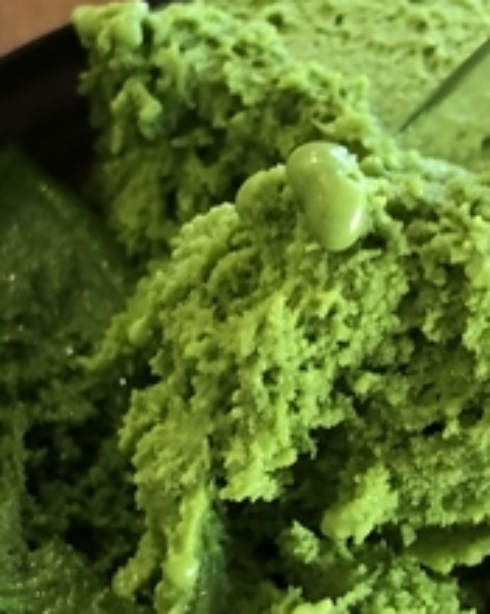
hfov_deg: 15.3
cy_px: 255
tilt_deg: -52.5
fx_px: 1814
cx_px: 336
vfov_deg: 19.2
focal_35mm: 100
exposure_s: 1/15
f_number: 1.8
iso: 40
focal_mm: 3.99
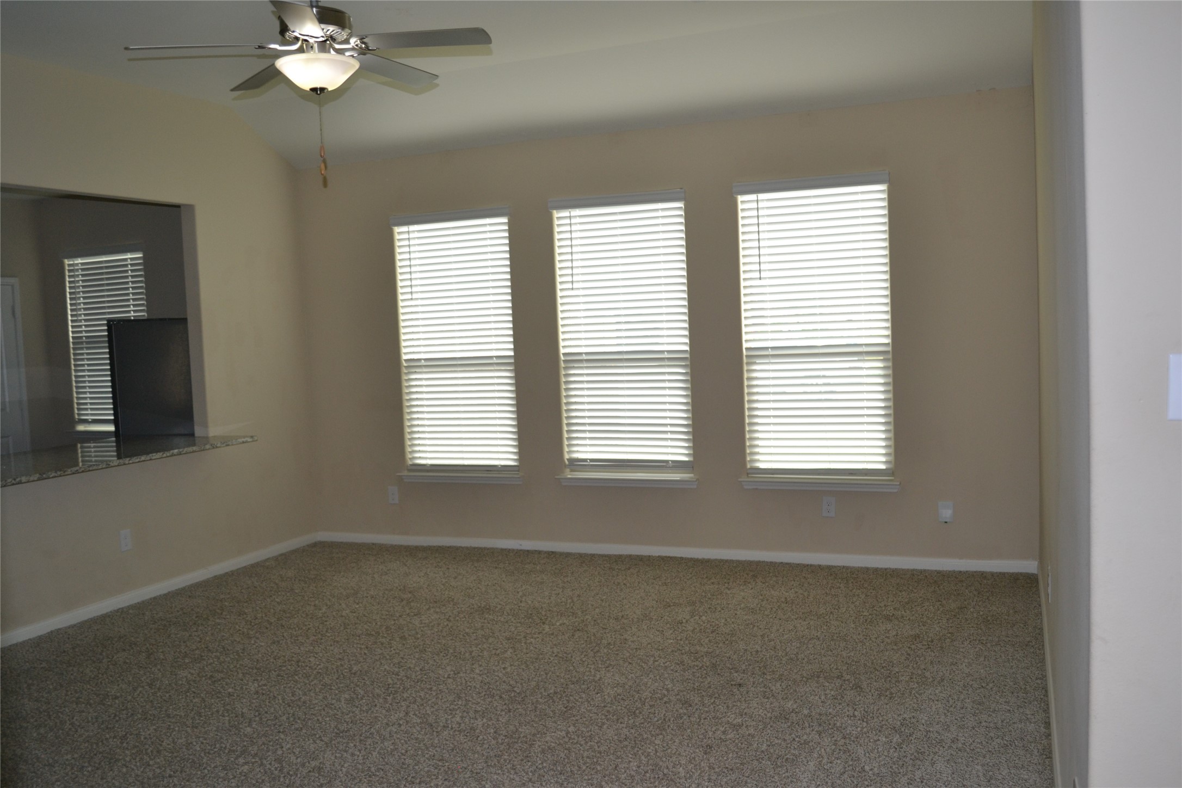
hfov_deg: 61.9
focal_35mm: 30
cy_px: 394
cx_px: 591
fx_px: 985
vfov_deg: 43.6
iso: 360
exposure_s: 1/125
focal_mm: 20
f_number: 4
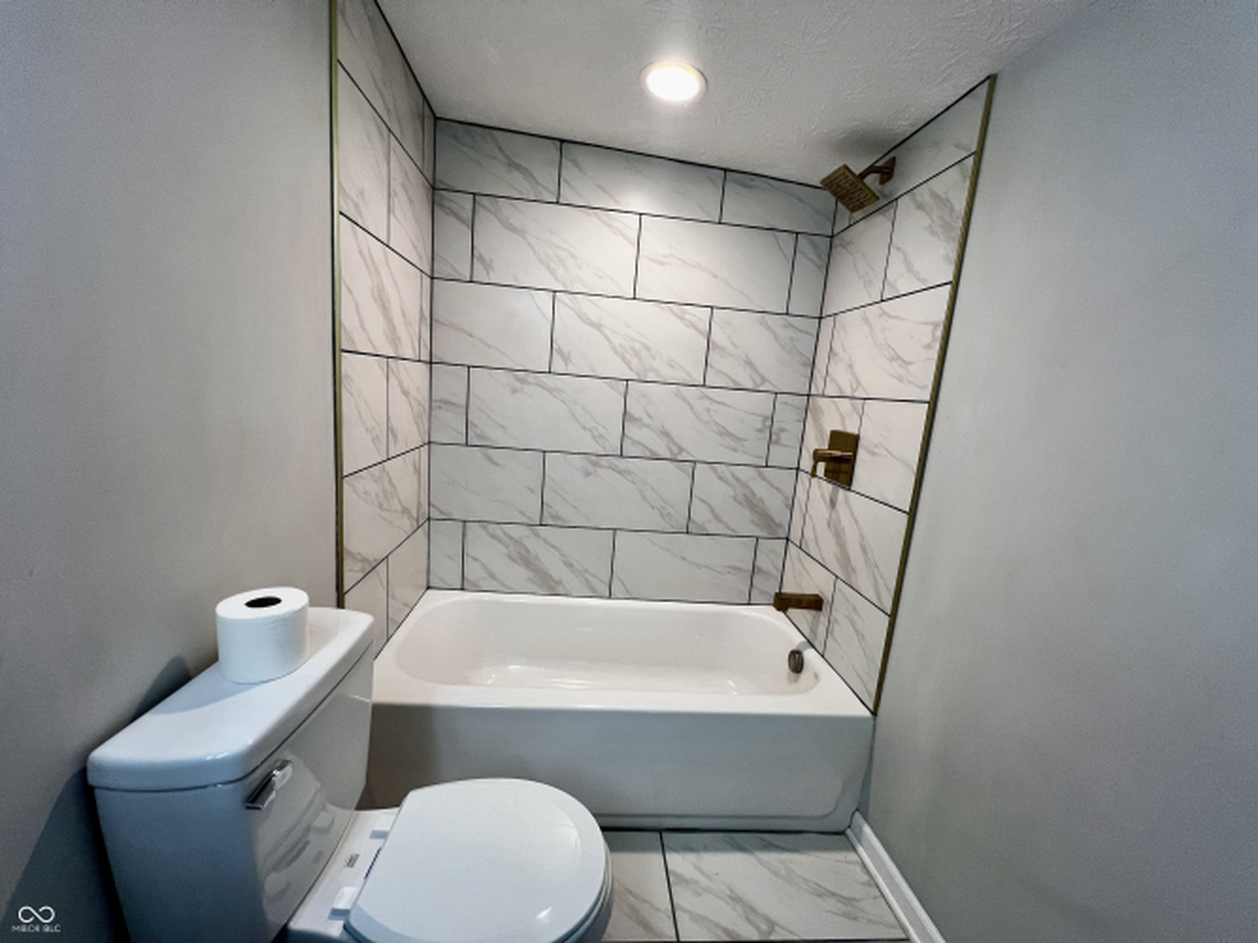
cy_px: 472
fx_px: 472
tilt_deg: -11.0
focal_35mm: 13
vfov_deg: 89.9
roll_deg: -5.2
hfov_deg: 106.2
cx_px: 629
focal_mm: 1.57
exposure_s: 1/120
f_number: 1.8
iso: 125
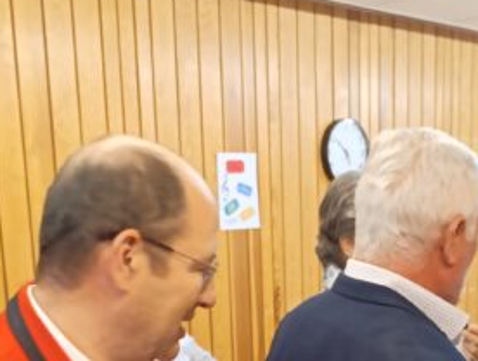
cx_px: 327
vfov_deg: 21.5
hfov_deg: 30.0
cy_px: 420
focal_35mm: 64
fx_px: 885
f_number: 1.6
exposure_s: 1/50
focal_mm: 6.14
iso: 640
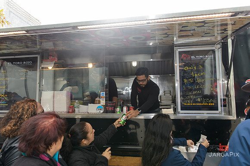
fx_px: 167
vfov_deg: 53.1
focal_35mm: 24
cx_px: 125
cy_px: 83
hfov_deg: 73.8
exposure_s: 1/200
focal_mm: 24
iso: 800
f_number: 4
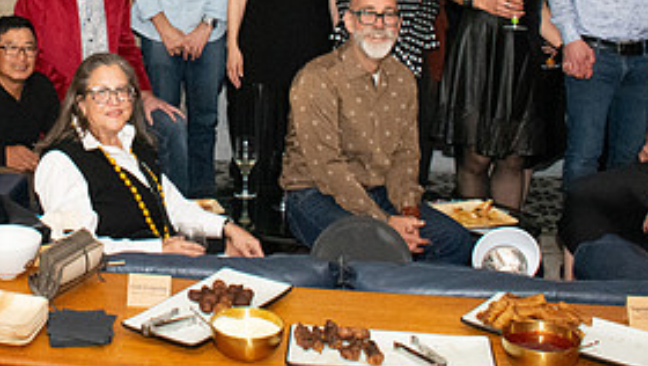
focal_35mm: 78
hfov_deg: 26.6
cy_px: -27
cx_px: 111
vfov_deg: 15.2
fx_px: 1341
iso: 5000
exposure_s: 1/125
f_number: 9
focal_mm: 24
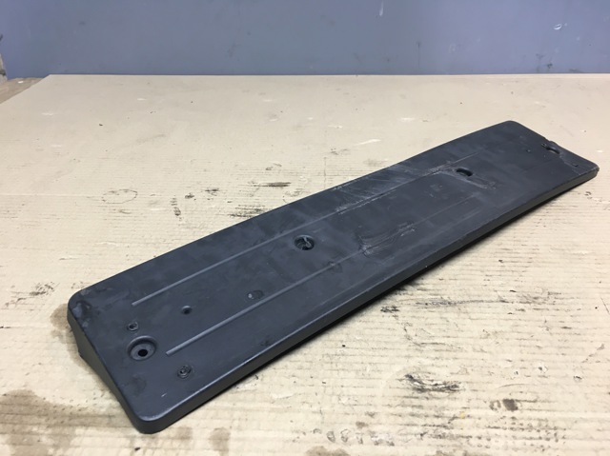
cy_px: 228
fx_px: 511
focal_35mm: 29
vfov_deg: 48.2
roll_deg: -0.6
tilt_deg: -29.8
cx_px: 305
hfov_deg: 61.7
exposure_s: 1/33
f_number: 2.2
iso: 80
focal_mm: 4.15
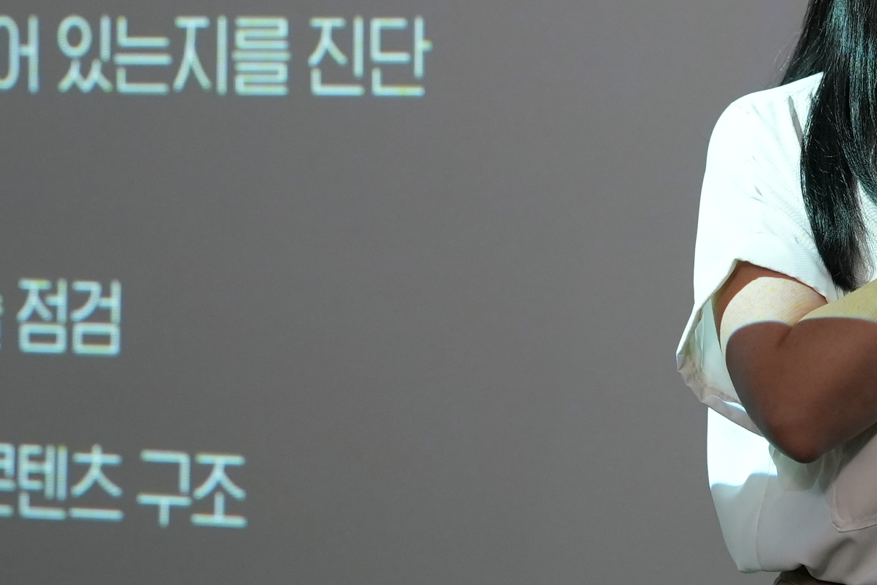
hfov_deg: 11.4
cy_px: 70
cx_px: 716
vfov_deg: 7.7
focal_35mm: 179
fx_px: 4362
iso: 2500
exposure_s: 1/125
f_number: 2.8
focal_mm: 70
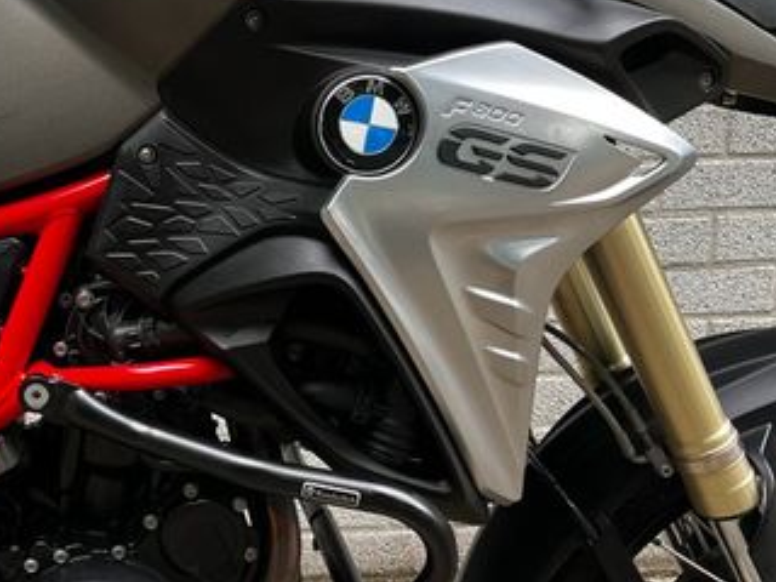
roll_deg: +2.1
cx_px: 82
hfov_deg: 34.8
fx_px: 1166
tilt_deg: -14.1
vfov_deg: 28.0
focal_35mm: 52
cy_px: 313
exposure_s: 1/122
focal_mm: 5.1
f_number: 1.6
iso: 80
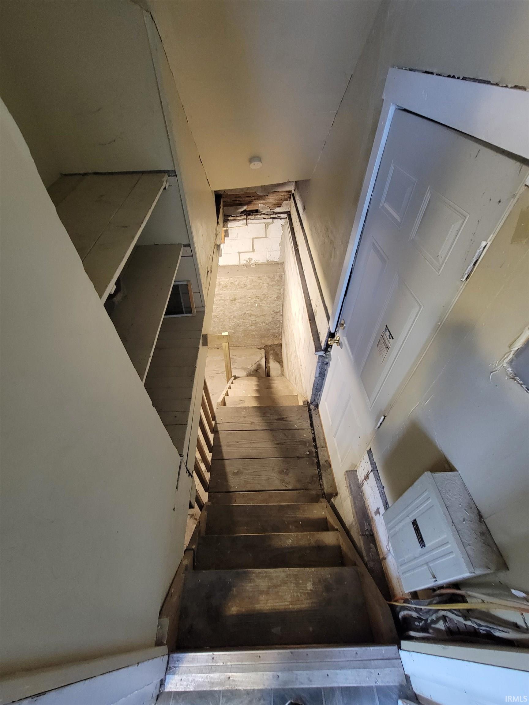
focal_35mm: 13
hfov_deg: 89.9
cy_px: 352
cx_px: 264
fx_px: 265
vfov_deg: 106.2
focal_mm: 2.2
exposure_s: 1/30
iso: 640
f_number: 2.2
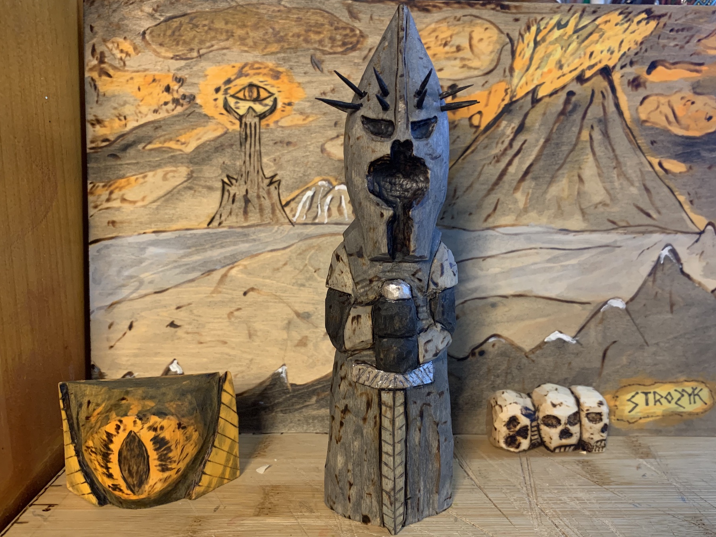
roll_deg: -1.8
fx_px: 600
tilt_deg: -11.4
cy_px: 289
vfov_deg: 48.2
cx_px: 382
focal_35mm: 29
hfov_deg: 61.6
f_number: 1.8
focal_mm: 4.25
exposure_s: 1/54
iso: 400
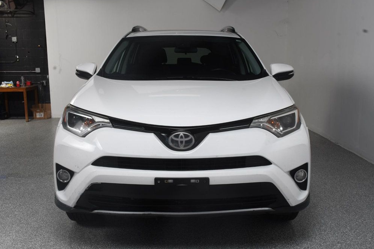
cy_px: 125
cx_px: 186
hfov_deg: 51.9
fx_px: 384
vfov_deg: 35.9
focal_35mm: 37
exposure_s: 1/160
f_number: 13
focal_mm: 24
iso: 100
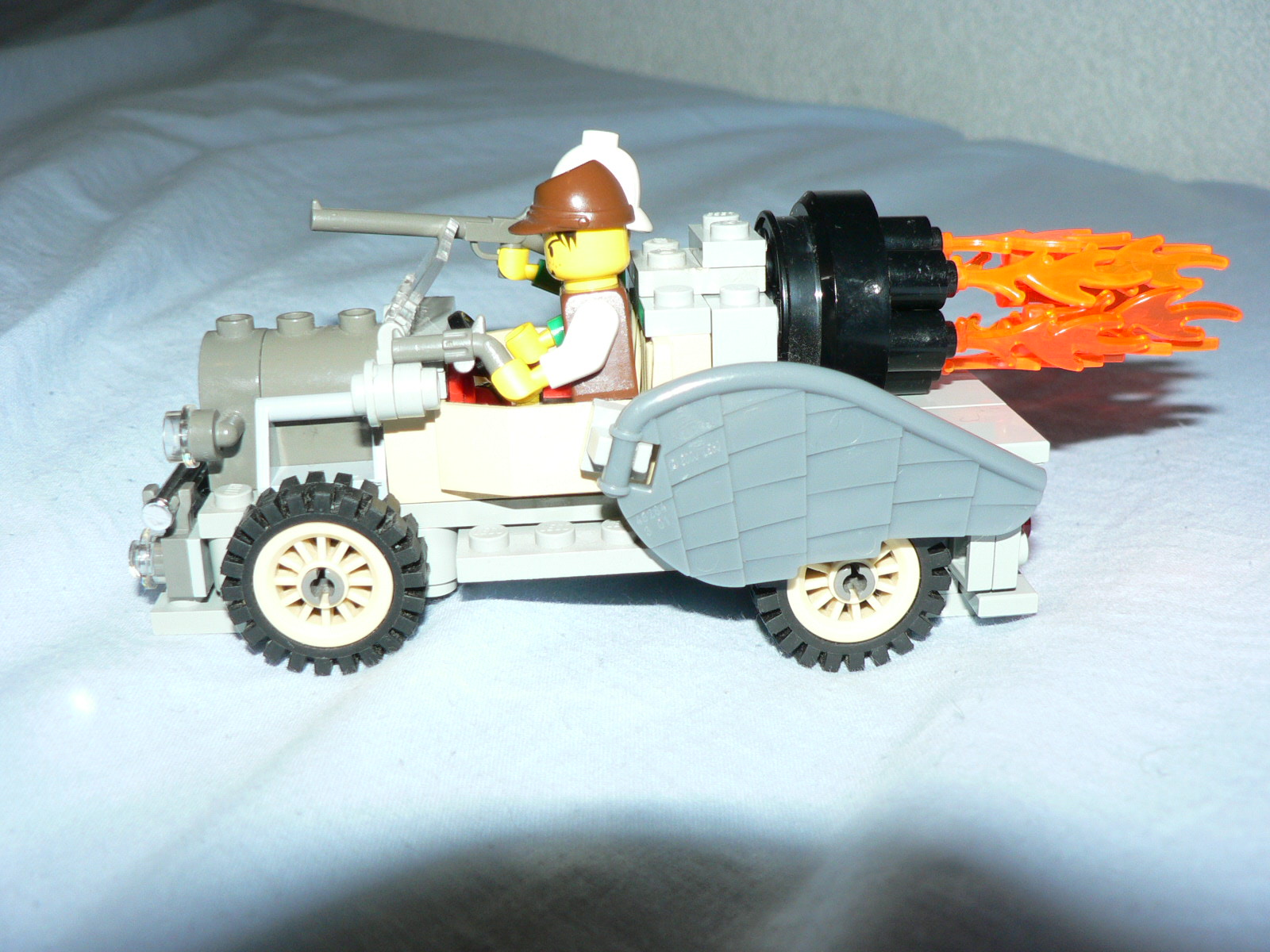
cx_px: 635
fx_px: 1321
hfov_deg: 51.4
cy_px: 476
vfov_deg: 39.7
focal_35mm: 36
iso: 100
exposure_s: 1/60
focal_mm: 6
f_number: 2.8
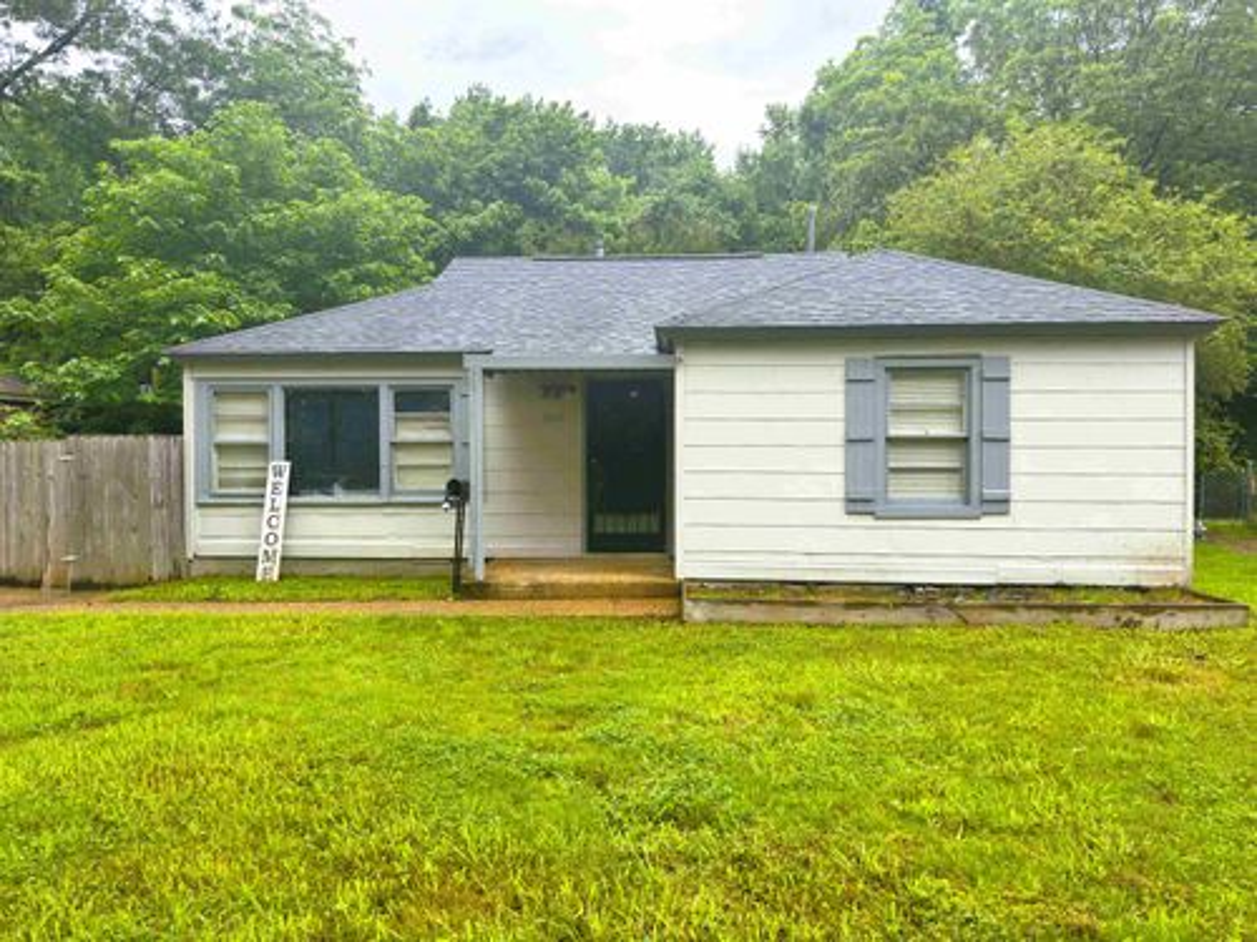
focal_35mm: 24
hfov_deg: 71.6
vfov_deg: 56.8
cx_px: 628
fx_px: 872
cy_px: 471
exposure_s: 1/1408
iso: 100
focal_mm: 6.76
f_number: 1.78
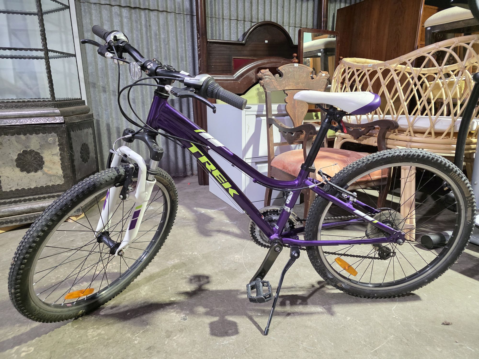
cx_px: 240
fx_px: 318
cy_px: 180
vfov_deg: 58.9
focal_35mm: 23
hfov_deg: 73.9
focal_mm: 6.3
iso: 800
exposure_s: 1/100
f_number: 1.7
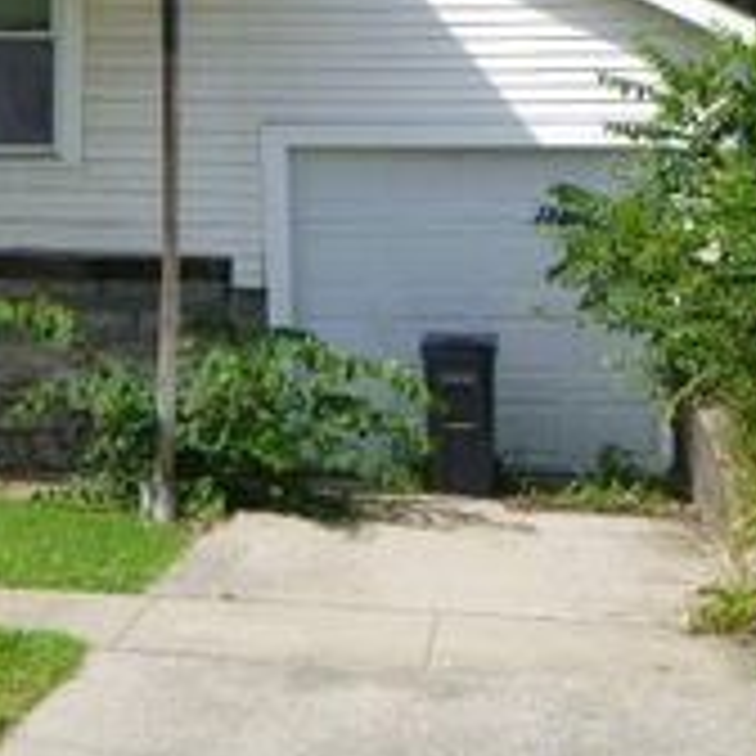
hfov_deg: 18.9
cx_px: -140
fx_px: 2150
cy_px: -2
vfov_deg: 19.4
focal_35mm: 87
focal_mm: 5.9
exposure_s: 1/320
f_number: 4.3
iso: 100
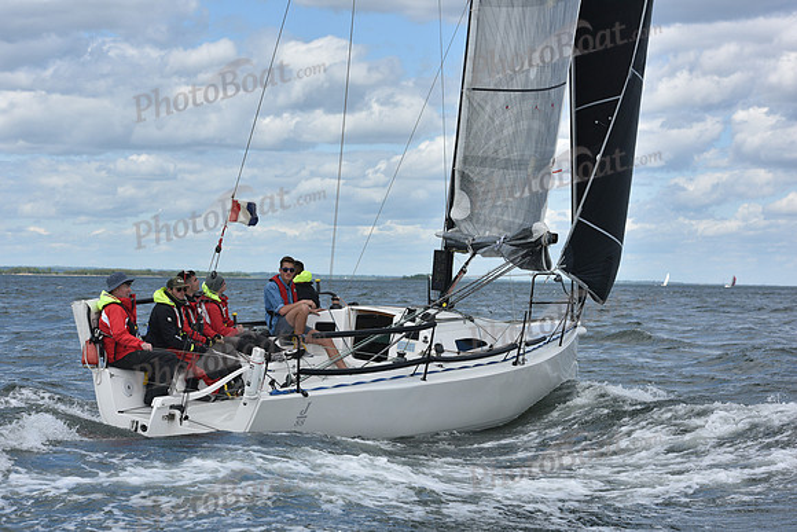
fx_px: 2037
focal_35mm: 92
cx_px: 398
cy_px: 266
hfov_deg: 22.1
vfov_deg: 14.9
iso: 320
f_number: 8
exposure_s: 1/1250
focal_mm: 92
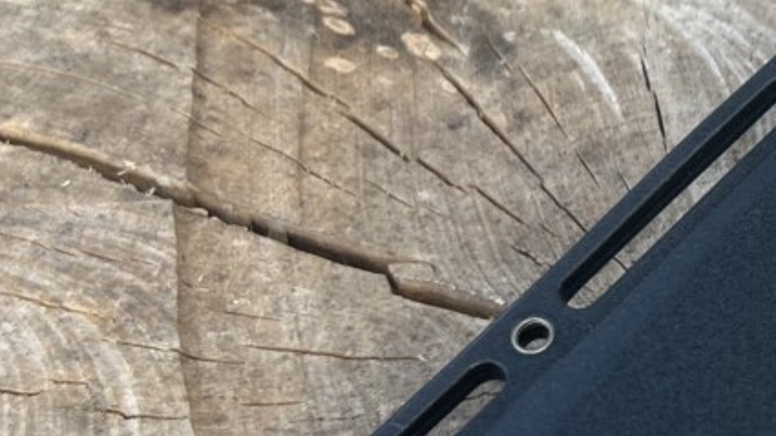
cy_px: 208
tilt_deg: -59.1
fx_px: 1646
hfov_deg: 24.7
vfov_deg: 15.1
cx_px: 851
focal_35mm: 80
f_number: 1.6
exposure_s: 1/122
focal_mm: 5.1
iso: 40
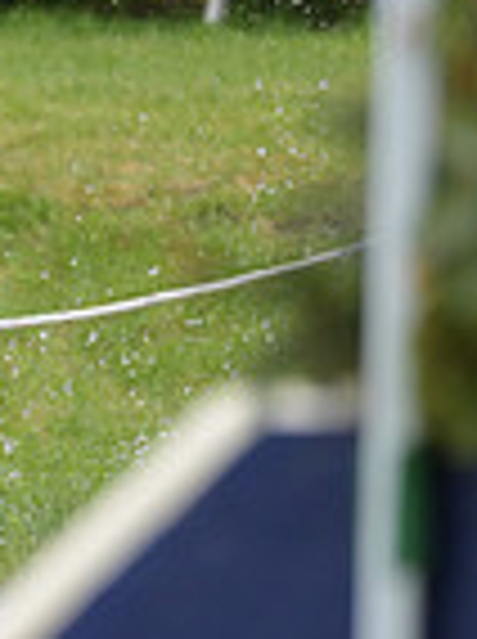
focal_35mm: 1300
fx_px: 23957
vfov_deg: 1.5
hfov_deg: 1.1
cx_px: -814
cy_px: 155
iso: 900
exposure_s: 1/1600
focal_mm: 330
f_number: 5.6
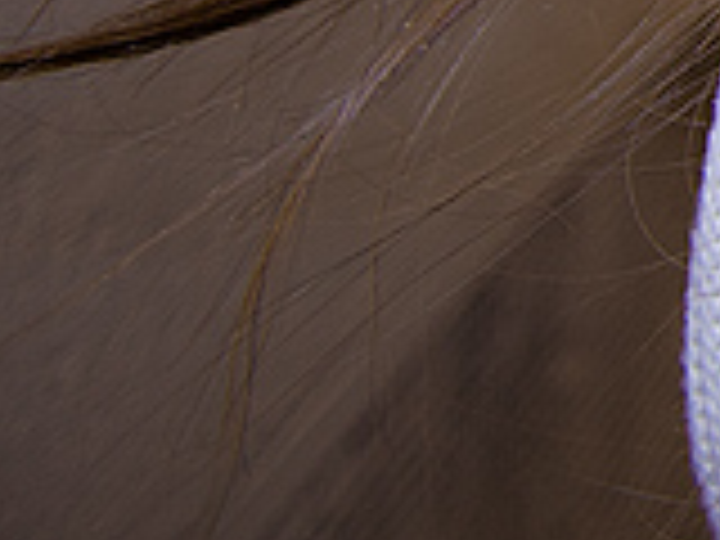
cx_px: 1989
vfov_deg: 9.1
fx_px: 2995
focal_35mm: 144
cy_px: -817
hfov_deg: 10.6
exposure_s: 1/800
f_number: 2.8
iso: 200
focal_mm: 24
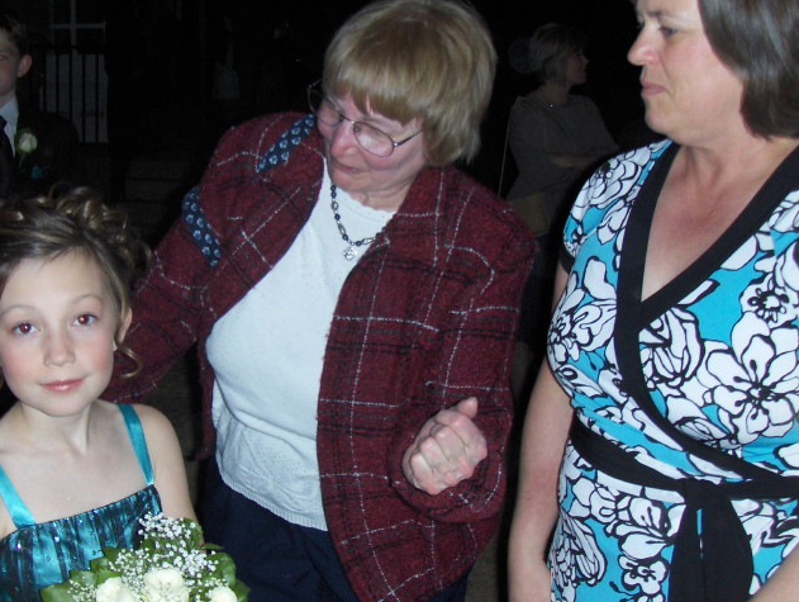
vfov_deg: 28.1
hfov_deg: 36.7
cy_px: 303
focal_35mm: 52
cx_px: 352
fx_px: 1202
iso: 100
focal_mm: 6.5
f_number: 3.5
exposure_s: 1/60
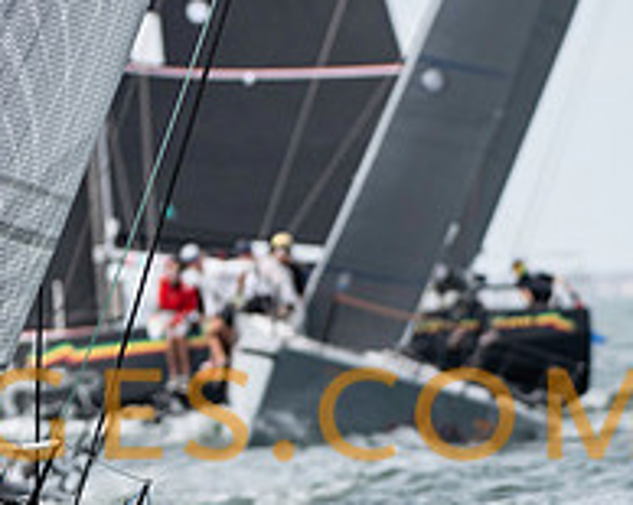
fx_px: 19736
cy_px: 393
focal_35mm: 1054
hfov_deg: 1.8
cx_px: -290
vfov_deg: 1.5
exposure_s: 1/1600
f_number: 5.6
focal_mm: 250
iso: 400
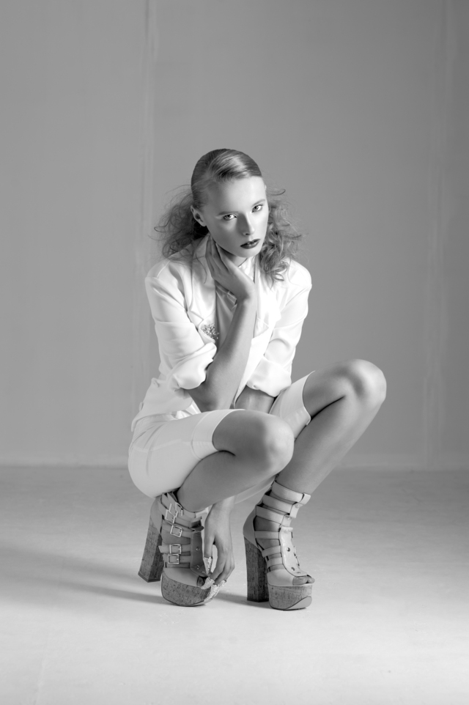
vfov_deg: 23.9
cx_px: 234
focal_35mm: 85
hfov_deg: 16.0
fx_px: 1663
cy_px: 352
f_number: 5.6
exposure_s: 1/125
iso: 160
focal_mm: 85
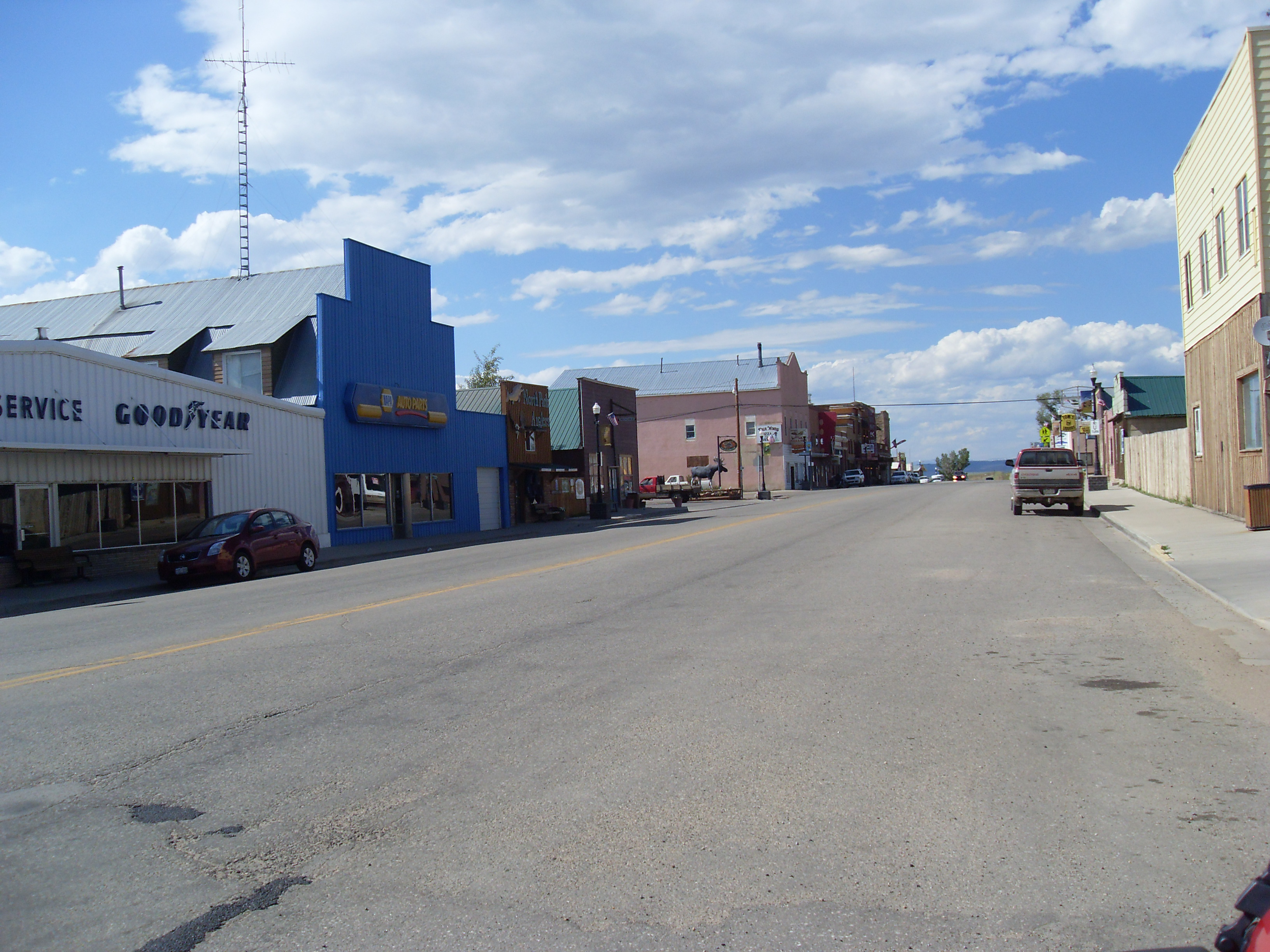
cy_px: 476
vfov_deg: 40.7
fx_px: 1284
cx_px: 635
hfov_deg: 52.6
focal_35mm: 35
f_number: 7
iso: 80
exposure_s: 1/350
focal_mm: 6.3
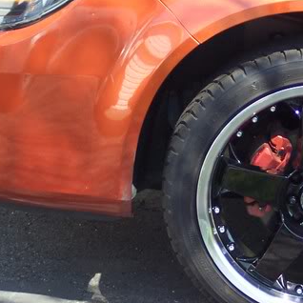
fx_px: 1882
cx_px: 305
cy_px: 206
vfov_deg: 9.2
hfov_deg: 9.1
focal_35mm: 190
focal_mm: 18.7
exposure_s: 1/180
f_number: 4
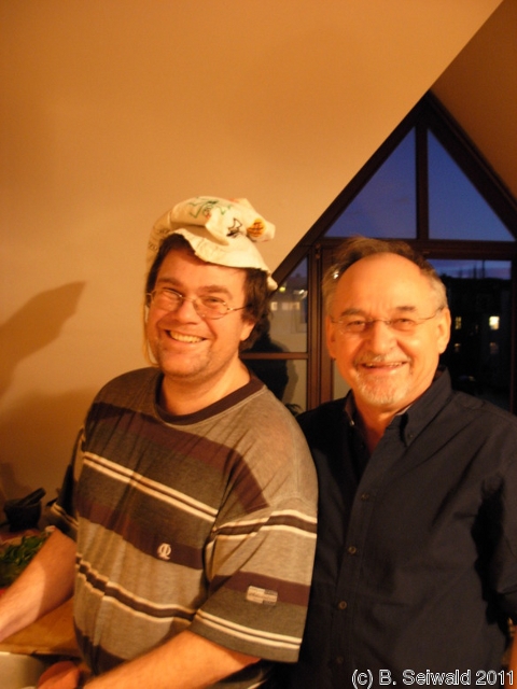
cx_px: 258
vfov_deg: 49.0
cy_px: 344
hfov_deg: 37.7
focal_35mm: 38
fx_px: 757
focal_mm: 6.3
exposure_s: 1/1.4
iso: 205
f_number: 2.9
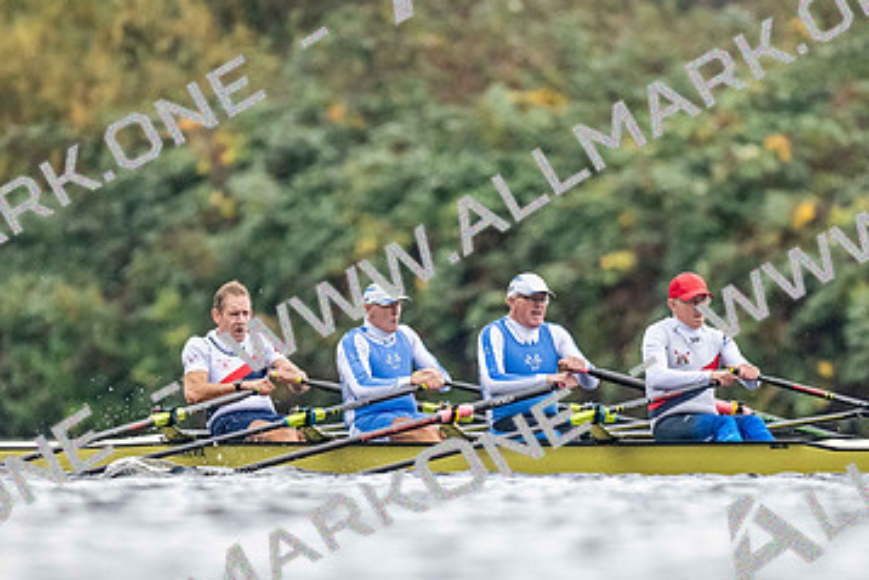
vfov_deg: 1.4
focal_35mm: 973
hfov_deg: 2.1
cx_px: 519
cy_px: 380
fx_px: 23495
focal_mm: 600
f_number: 4
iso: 4500
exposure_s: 1/2500
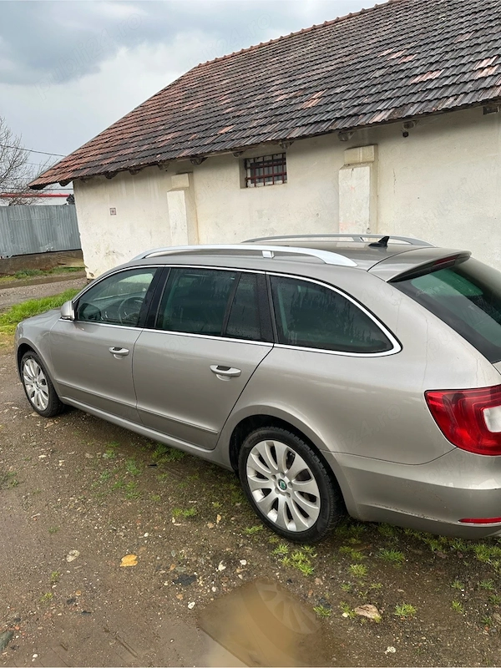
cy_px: 334
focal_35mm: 24
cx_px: 250
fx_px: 463
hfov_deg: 56.8
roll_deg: +3.3
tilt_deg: -11.1
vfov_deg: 71.6
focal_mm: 6.86
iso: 64
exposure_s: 1/142
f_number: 1.78
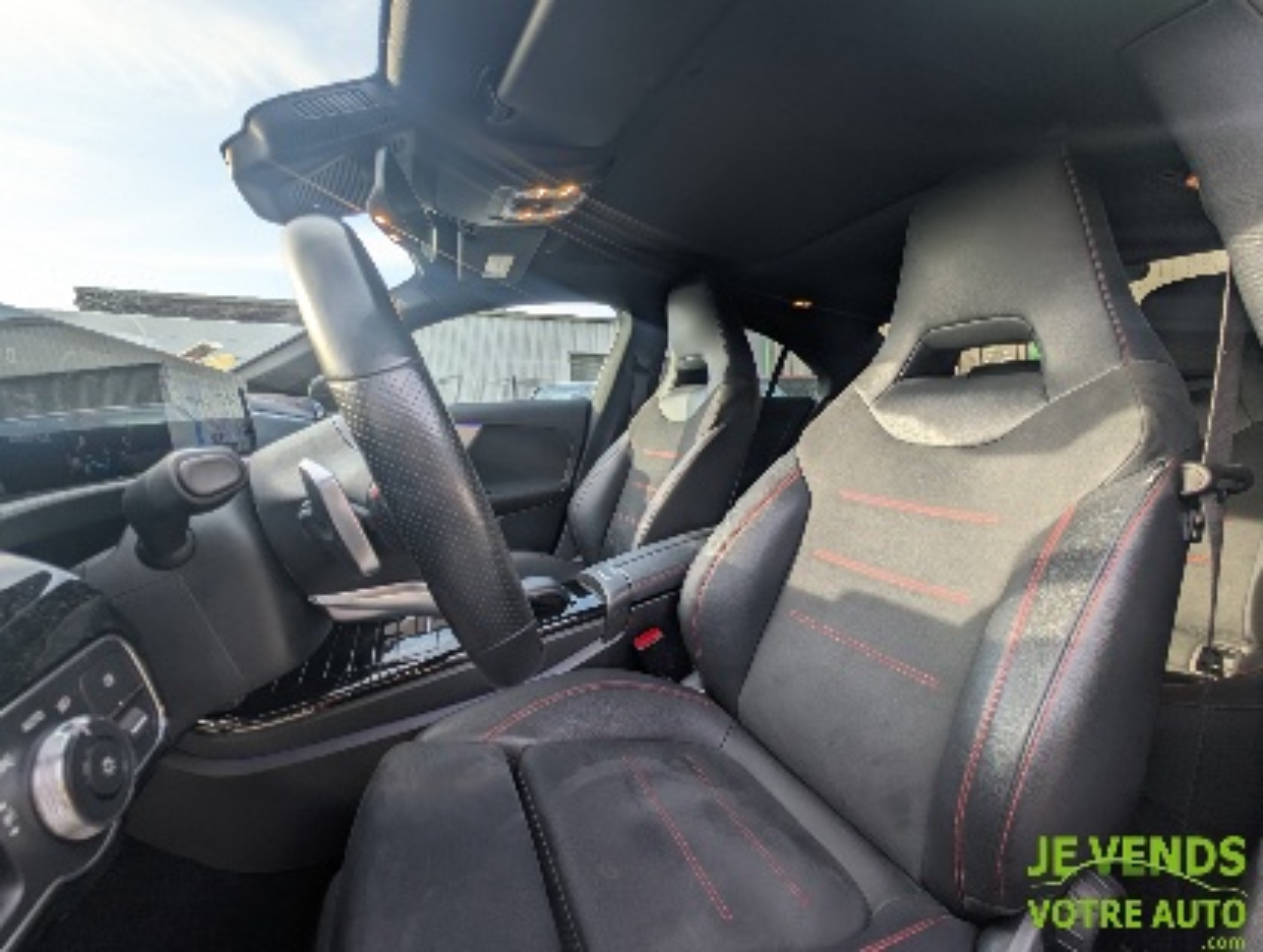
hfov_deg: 110.4
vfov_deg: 94.7
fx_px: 439
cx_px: 632
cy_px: 476
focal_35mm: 12
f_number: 1.95
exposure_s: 1/317
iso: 39
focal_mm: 2.23
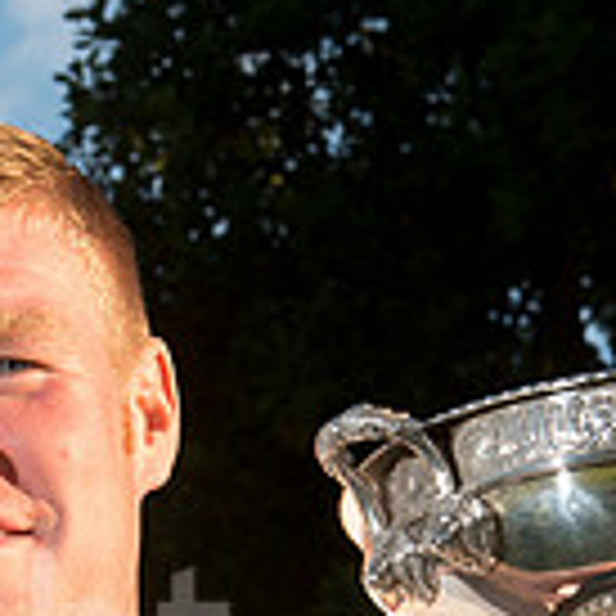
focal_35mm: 224
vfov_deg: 7.7
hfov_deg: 7.7
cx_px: -132
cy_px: 912
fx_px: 4510
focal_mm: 50
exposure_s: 1/200
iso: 400
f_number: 8
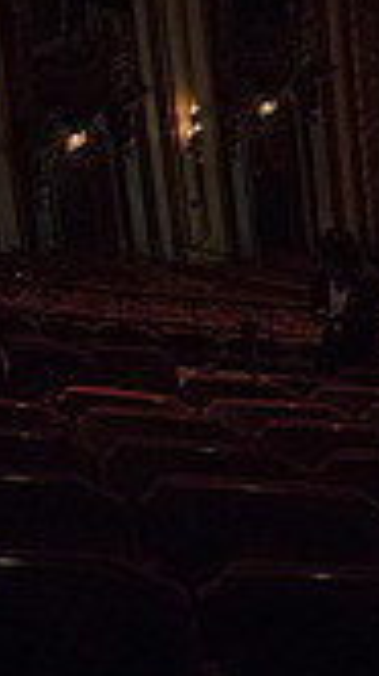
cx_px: 998
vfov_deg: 23.6
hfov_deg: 10.9
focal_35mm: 88
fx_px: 1577
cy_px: 79
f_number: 3.5
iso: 4000
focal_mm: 24
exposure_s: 1/160
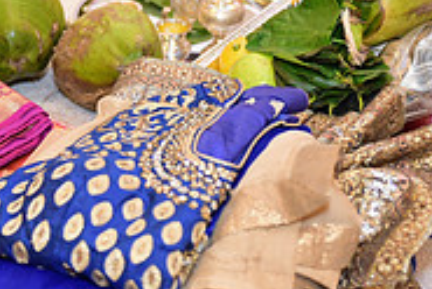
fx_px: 1695
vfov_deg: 9.8
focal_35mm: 141
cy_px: 108
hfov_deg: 14.4
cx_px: 54
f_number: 2.8
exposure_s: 1/200
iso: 2000
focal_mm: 45
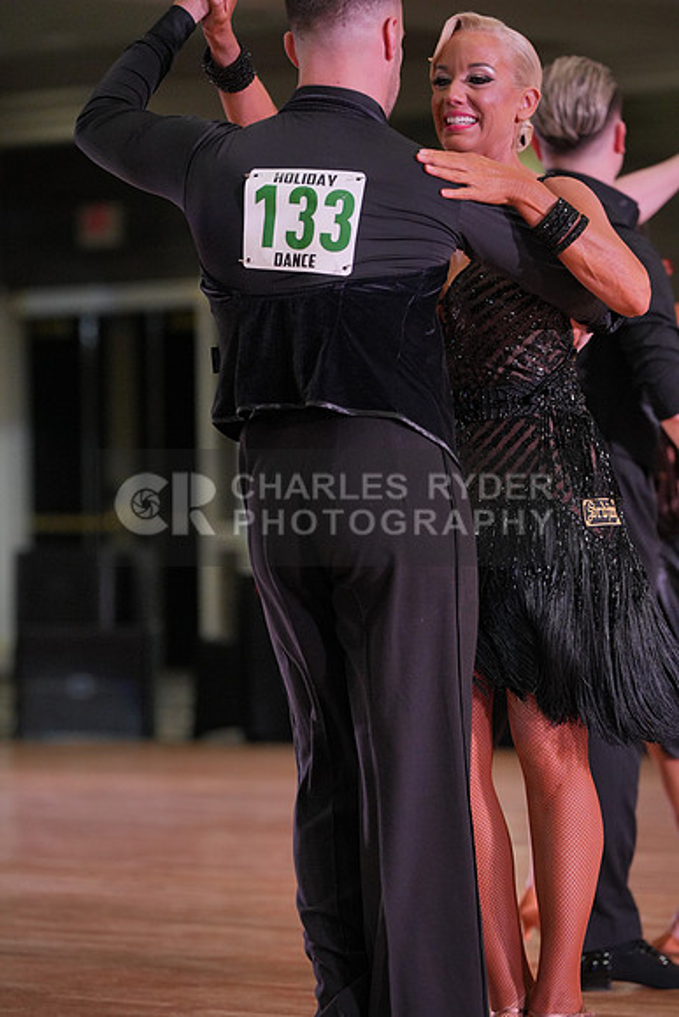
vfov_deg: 12.0
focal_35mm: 171
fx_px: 4835
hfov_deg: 8.0
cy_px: 508
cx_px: 340
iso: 2000
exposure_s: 1/500
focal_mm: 171
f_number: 4
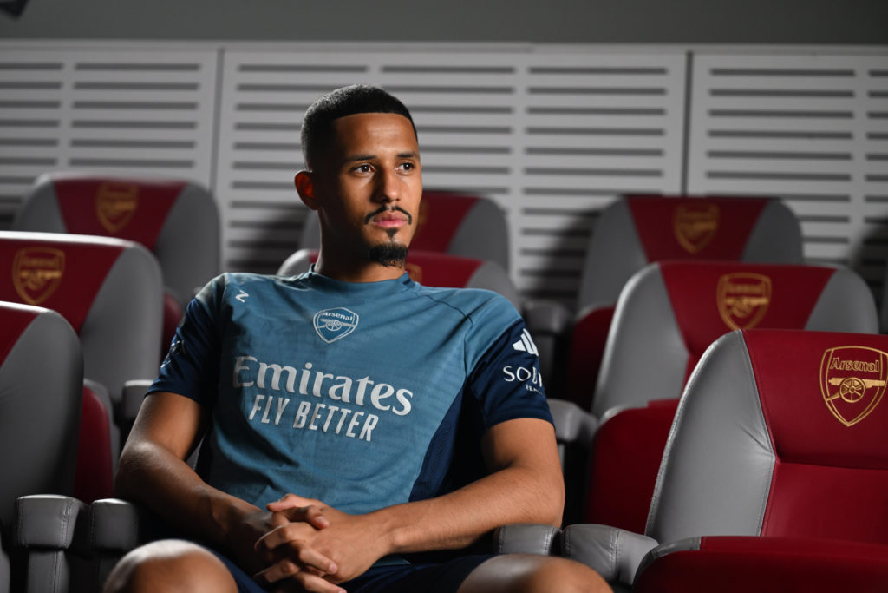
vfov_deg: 16.5
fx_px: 2047
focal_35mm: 83
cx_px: 444
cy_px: 296
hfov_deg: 24.5
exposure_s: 1/250
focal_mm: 83
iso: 1250
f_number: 2.8
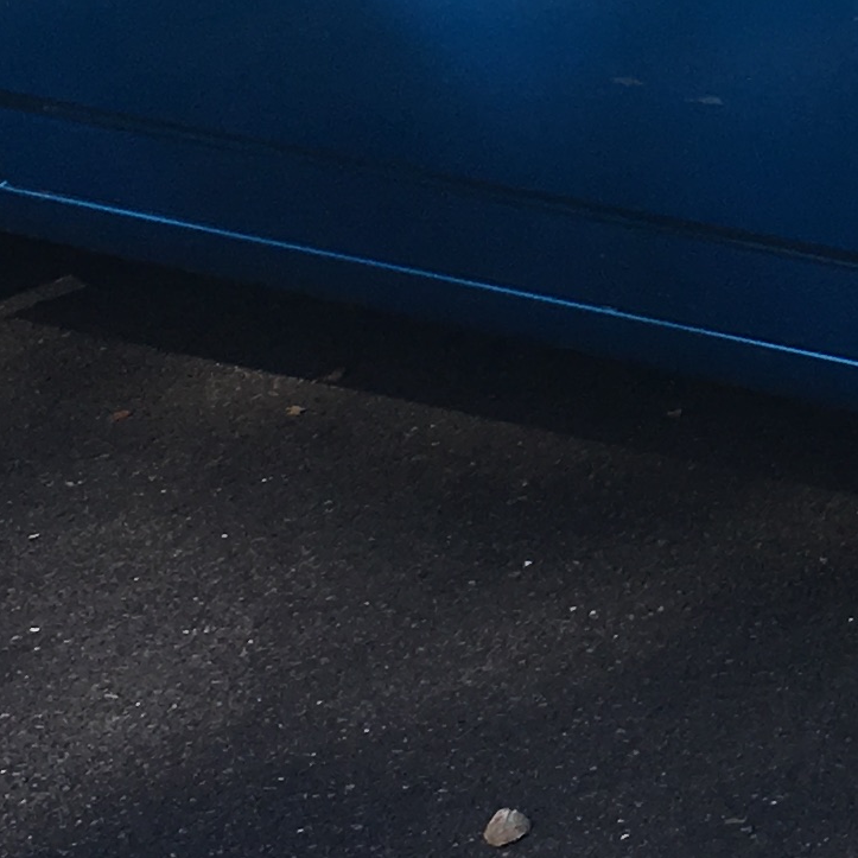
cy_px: -258
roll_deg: +5.7
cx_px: 1097
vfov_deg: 11.9
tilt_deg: -11.8
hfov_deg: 11.9
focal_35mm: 143
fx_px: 4010
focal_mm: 4.15
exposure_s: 1/718
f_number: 2.2
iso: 25
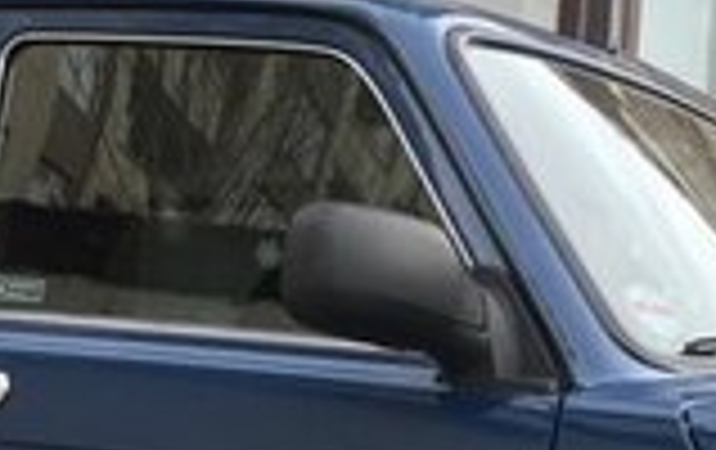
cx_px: 594
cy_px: 551
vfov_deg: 10.5
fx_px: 2404
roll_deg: -4.0
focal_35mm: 123
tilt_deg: +1.5
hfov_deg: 16.8
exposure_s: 1/102
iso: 20
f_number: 1.8
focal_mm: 3.99
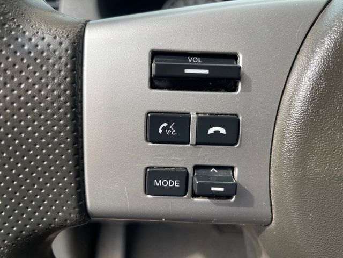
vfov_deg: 53.1
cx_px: 172
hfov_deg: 67.3
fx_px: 258
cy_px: 129
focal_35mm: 26
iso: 32
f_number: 1.6
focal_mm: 4.2
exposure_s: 1/467
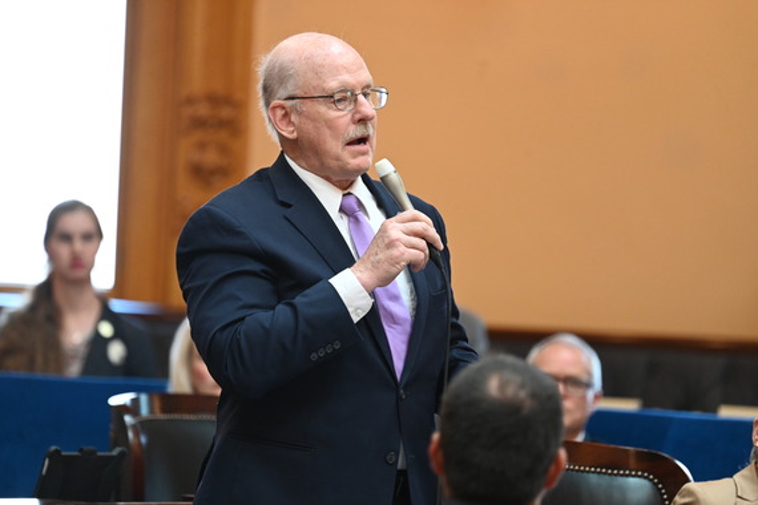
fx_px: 8422
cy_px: 252
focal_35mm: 400
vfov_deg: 3.4
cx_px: 379
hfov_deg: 5.2
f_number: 5.6
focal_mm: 400
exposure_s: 1/160
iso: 3200
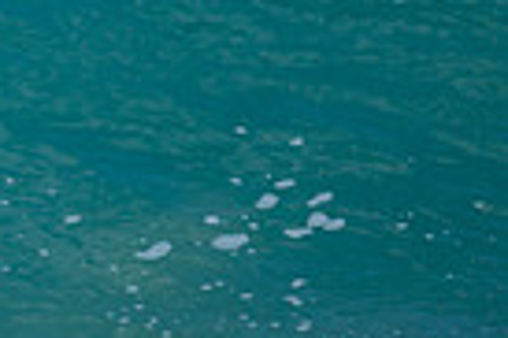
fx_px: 65397
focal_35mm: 4640
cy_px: -174
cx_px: -469
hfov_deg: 0.4
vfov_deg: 0.3
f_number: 6.3
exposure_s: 1/2000
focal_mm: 800
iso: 320
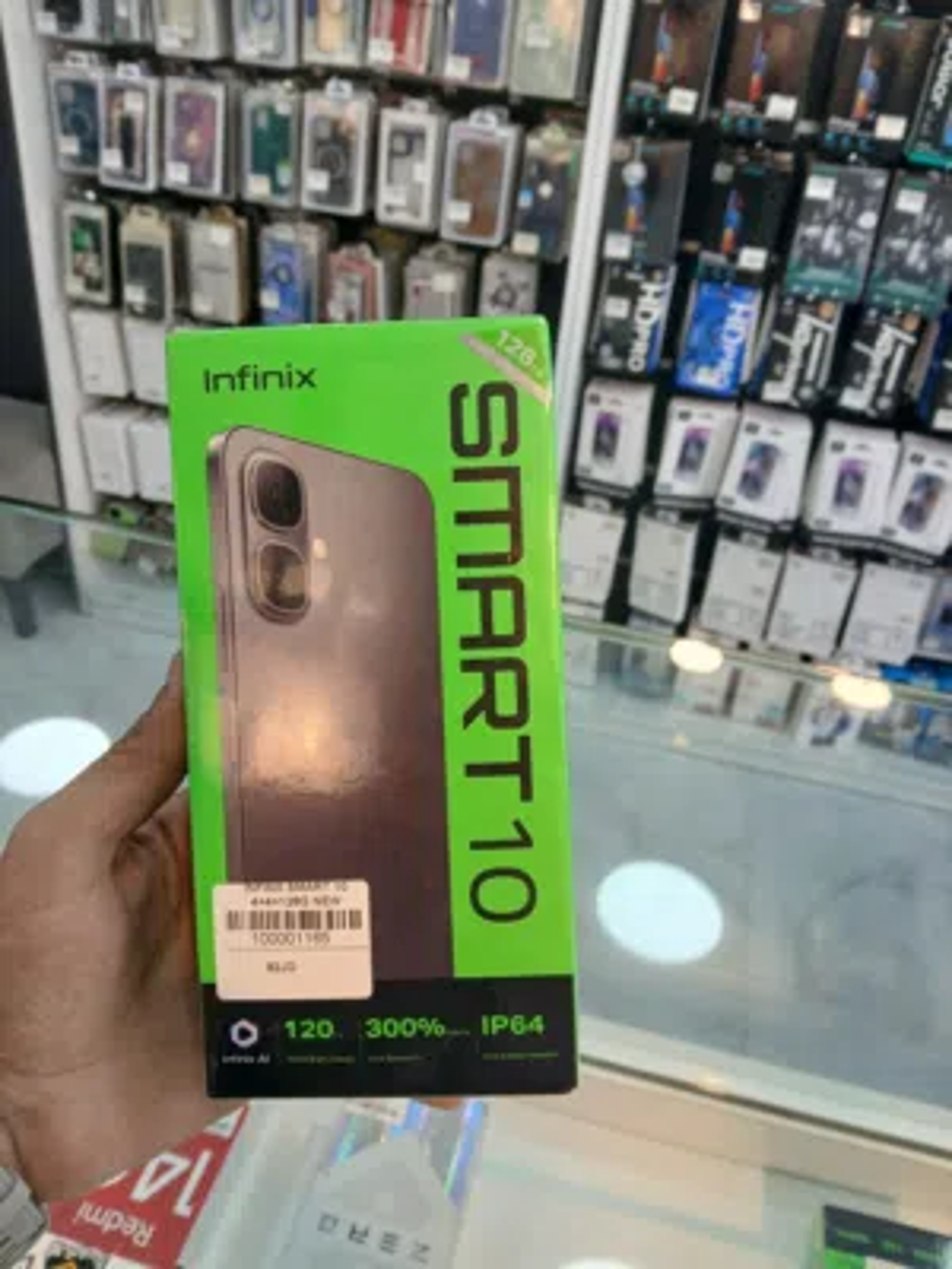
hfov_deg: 53.1
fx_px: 953
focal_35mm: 26
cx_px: 476
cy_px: 634
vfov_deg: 67.3
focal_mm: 3.98
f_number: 1.8
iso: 32
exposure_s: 1/100
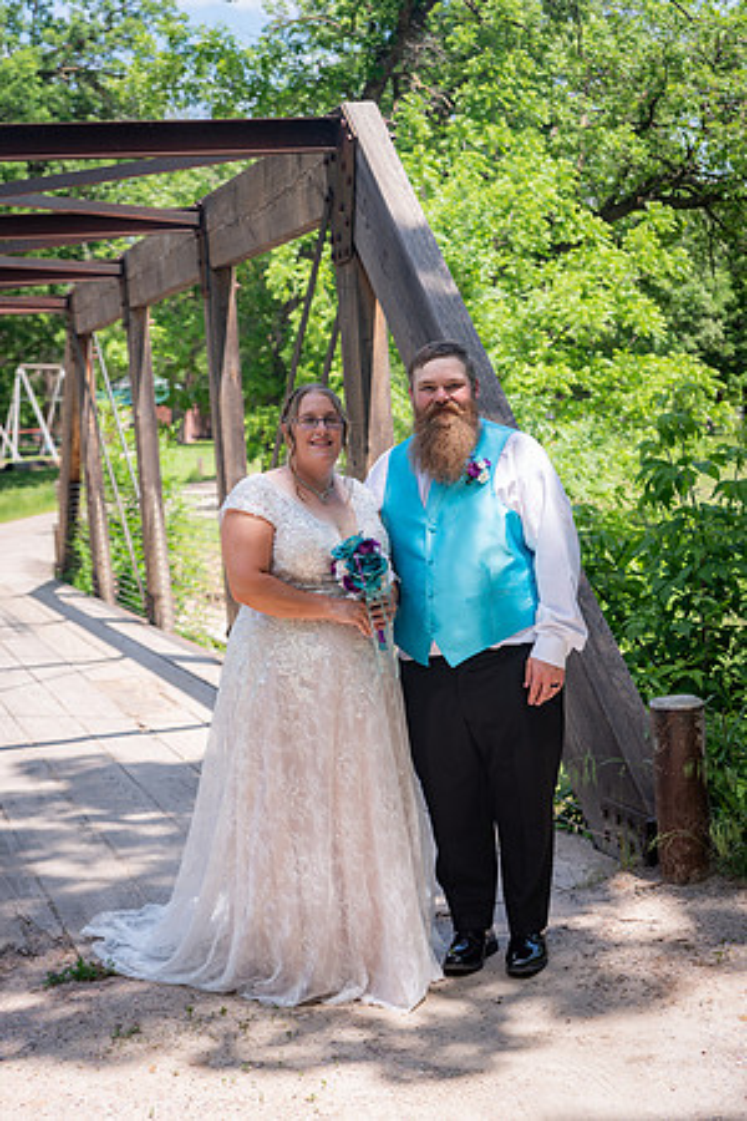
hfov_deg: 23.4
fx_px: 1805
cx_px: 374
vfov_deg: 34.5
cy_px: 560
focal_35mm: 58
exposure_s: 1/200
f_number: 4
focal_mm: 58
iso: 64
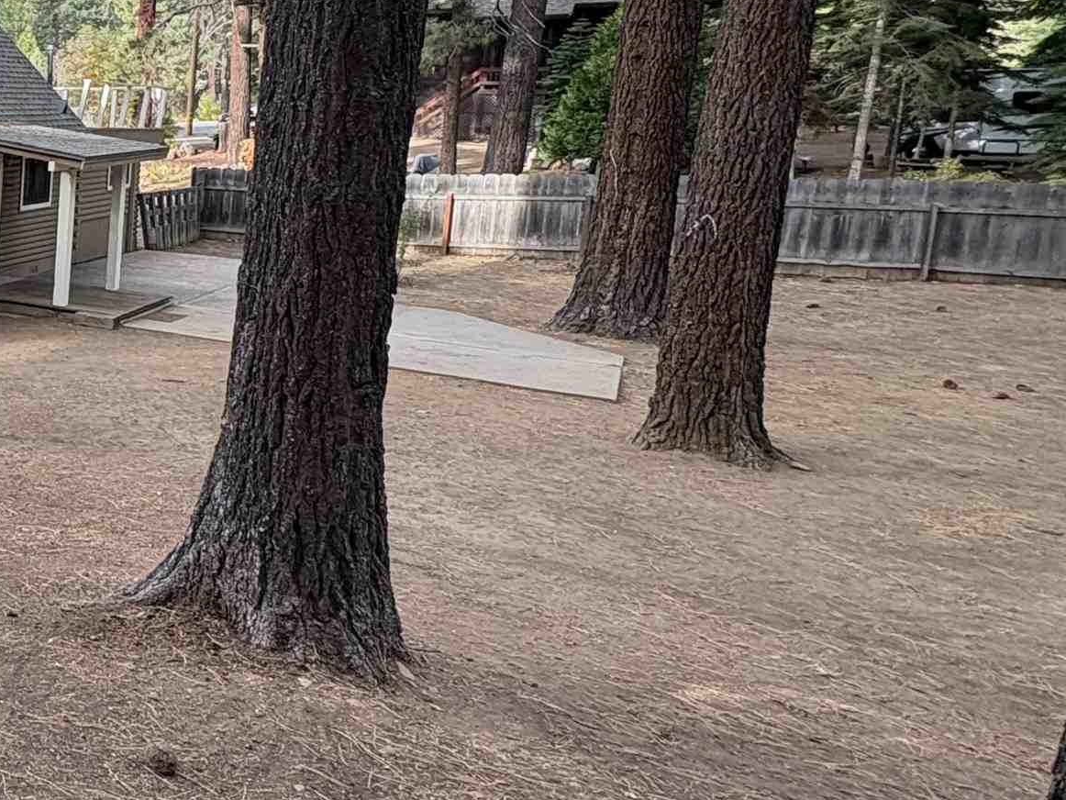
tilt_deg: -5.5
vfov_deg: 38.2
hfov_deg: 35.8
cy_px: 259
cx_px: -284
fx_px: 1140
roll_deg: -1.9
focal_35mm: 37
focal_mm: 2.22
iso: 64
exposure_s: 1/193
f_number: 2.2
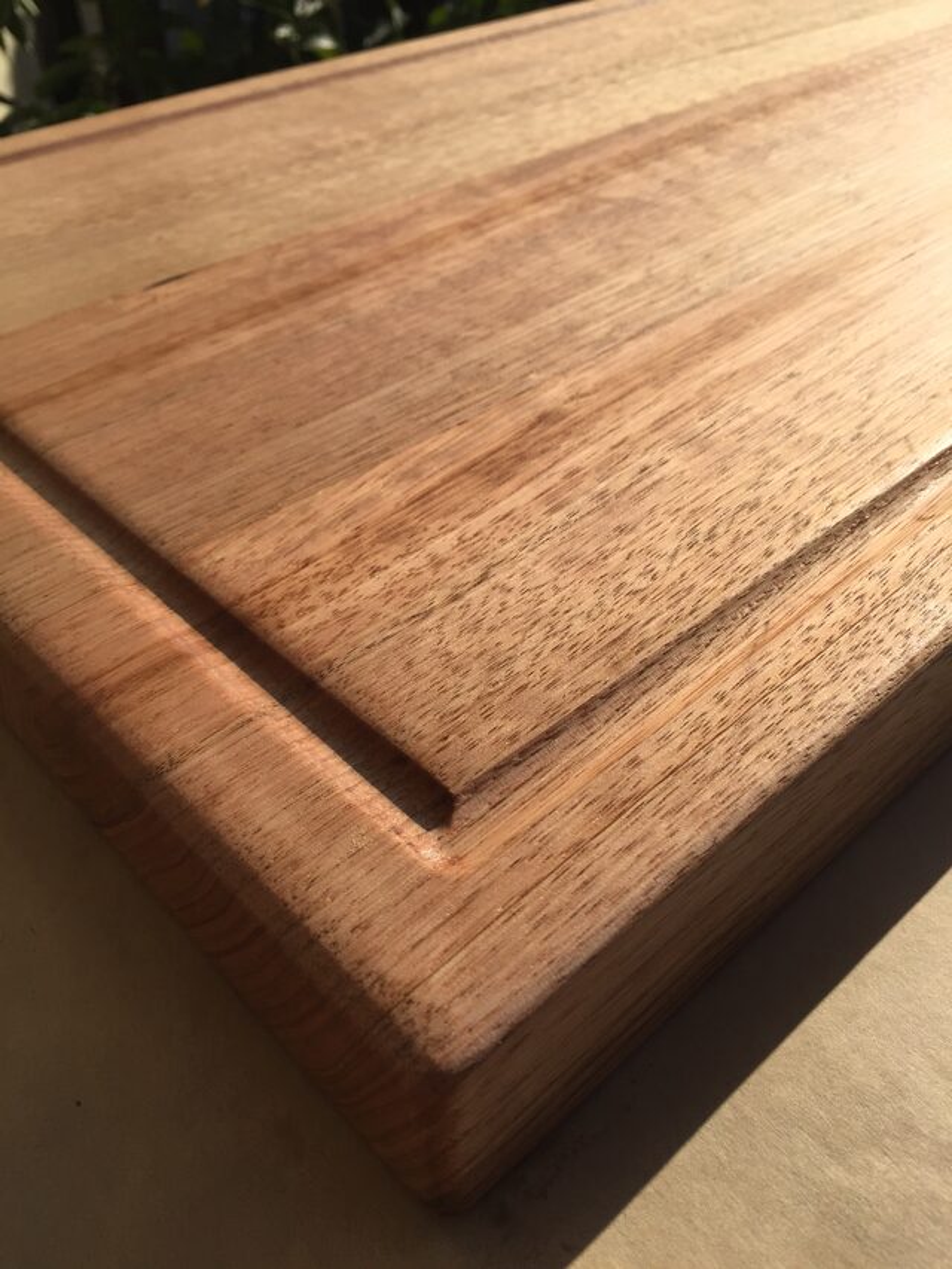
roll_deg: +2.6
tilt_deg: -41.8
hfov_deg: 48.2
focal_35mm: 29
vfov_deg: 61.7
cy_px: 634
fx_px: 1063
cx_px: 476
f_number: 2.2
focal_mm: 4.15
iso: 32
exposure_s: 1/3597
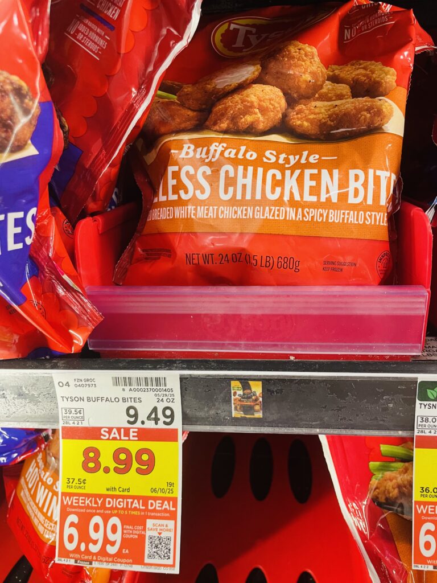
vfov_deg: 67.3
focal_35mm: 26
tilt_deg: -17.8
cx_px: 218
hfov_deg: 53.1
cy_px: 292
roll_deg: +2.0
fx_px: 438
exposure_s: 1/60
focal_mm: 4.2
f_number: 1.6
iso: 125
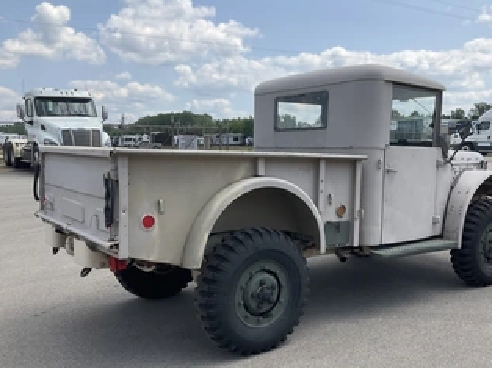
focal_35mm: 37
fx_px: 525
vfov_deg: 38.6
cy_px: 205
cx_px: 279
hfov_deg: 50.0
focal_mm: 3
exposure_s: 1/1984
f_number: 1.8
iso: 25
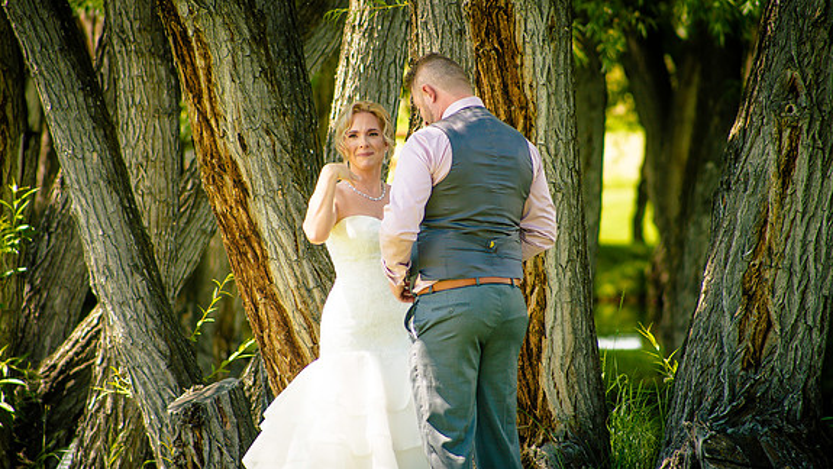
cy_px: 234
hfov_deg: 6.8
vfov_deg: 3.8
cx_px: 419
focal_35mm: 317
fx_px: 7005
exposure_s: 1/320
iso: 400
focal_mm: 300
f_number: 5.6
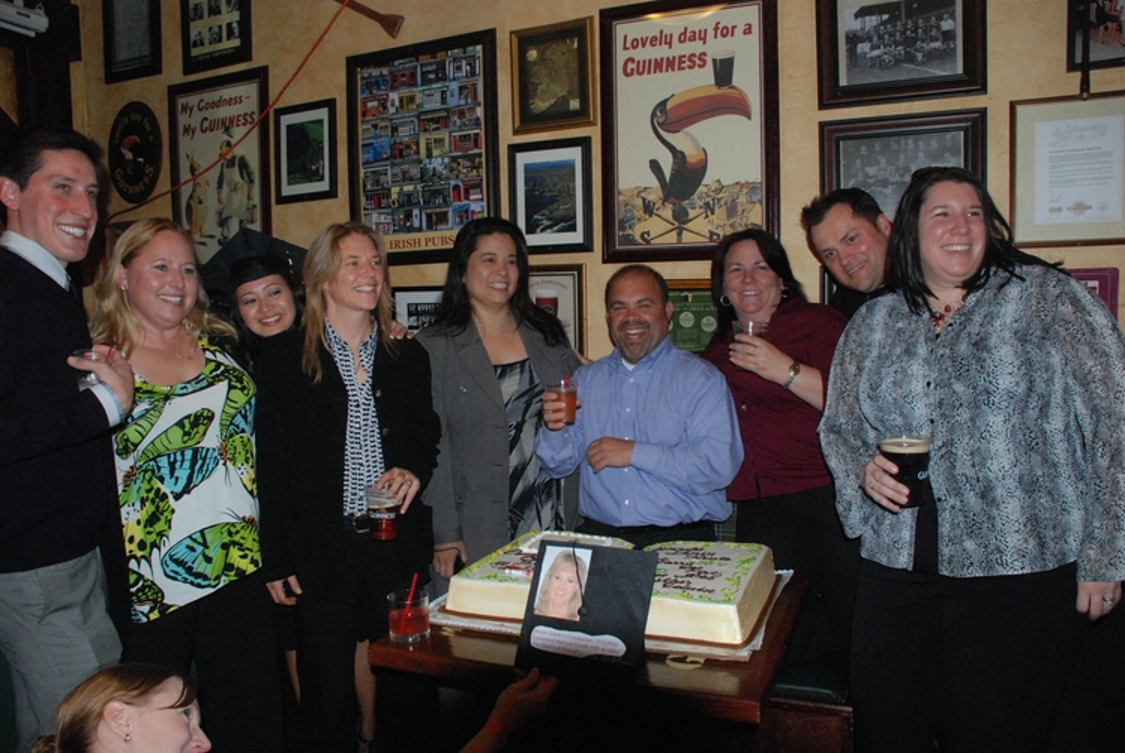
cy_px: 376
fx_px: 845
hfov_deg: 67.3
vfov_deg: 48.0
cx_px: 562
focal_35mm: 27
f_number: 5.6
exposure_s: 1/60
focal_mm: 18
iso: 1600
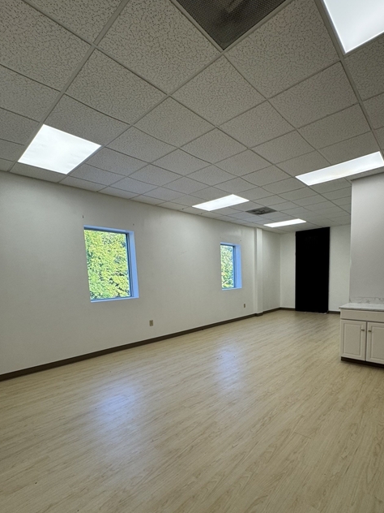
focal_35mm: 17
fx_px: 251
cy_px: 304
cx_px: 224
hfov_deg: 74.2
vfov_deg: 90.0
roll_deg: +1.9
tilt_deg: -6.3
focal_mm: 2.22
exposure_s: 1/120
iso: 80
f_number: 2.2
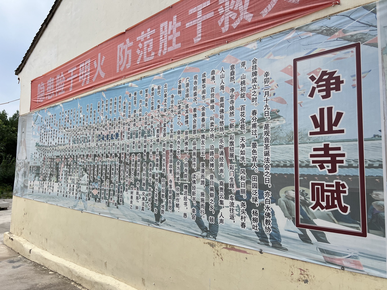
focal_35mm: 26
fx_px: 291
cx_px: 194
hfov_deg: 67.3
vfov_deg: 53.1
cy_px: 145
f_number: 1.5
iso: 50
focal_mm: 5.7
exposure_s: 1/1412
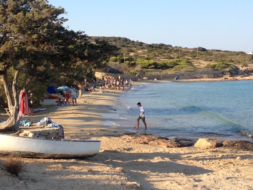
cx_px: 110
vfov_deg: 21.0
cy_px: 67
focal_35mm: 70
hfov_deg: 27.7
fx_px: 512
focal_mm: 4.28
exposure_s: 1/863
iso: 50
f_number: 2.4
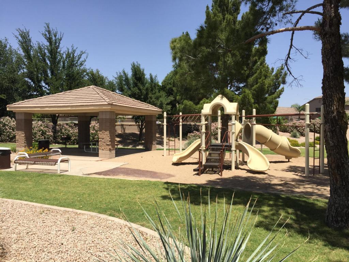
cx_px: 174
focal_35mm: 29
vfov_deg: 48.2
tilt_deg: -0.8
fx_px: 292
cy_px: 131
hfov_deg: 61.7
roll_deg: -1.7
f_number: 2.2
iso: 32
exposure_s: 1/2083
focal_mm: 4.15
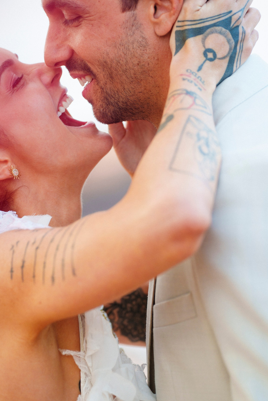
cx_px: 87
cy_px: 177
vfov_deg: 13.0
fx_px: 1764
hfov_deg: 8.7
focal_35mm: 158
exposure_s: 1/250
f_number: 2.8
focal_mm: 116
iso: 250
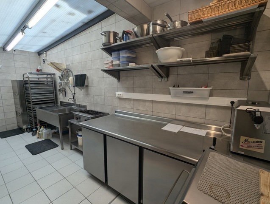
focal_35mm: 16
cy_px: 102
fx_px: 125
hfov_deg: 94.4
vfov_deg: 78.3
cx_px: 135
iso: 55
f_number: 2.2
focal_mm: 2.35
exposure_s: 1/100
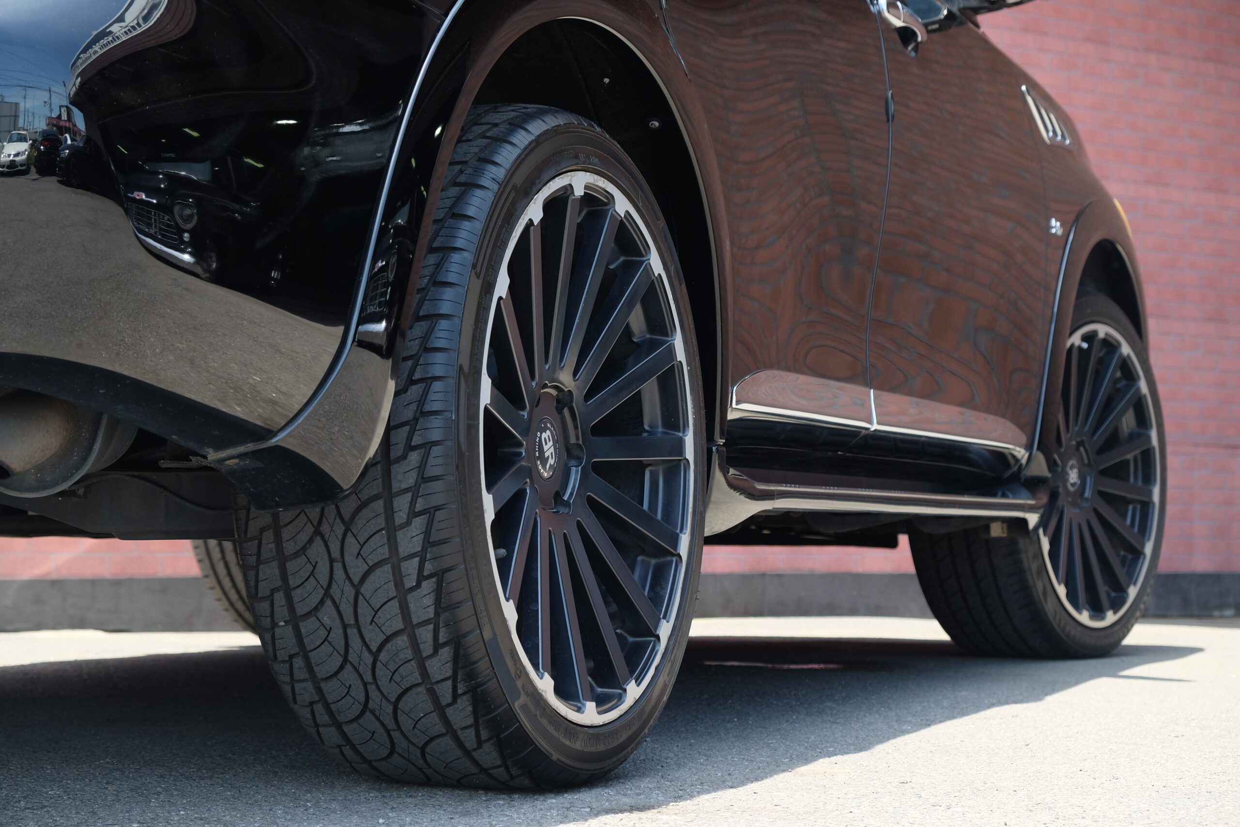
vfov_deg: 16.5
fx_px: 2859
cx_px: 620
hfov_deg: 24.5
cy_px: 414
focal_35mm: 83
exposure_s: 1/150
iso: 400
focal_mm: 55
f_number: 5.6
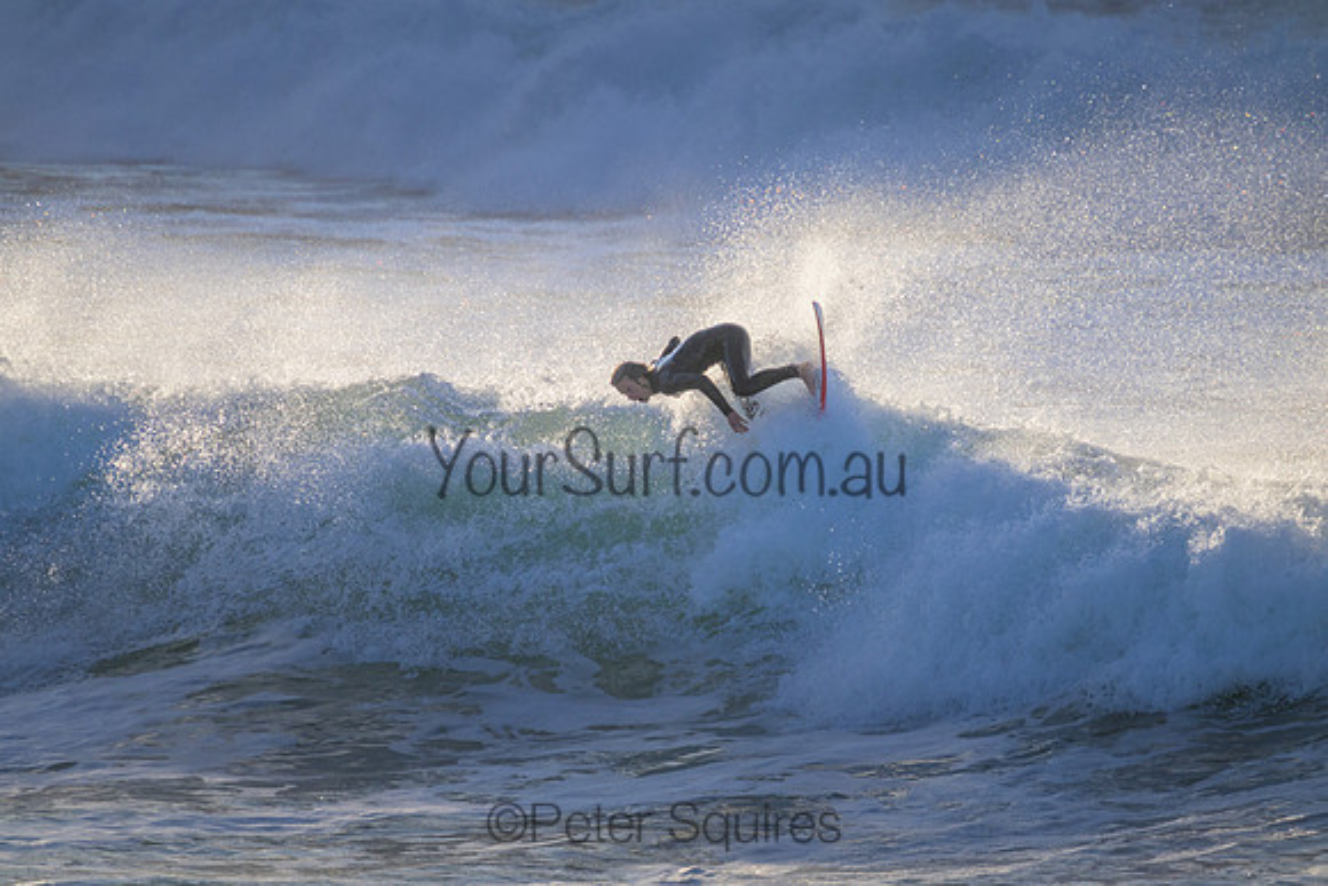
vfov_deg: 1.7
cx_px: 664
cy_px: 443
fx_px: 29517
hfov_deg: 2.6
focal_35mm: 800
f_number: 11
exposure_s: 1/1250
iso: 1000
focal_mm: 800
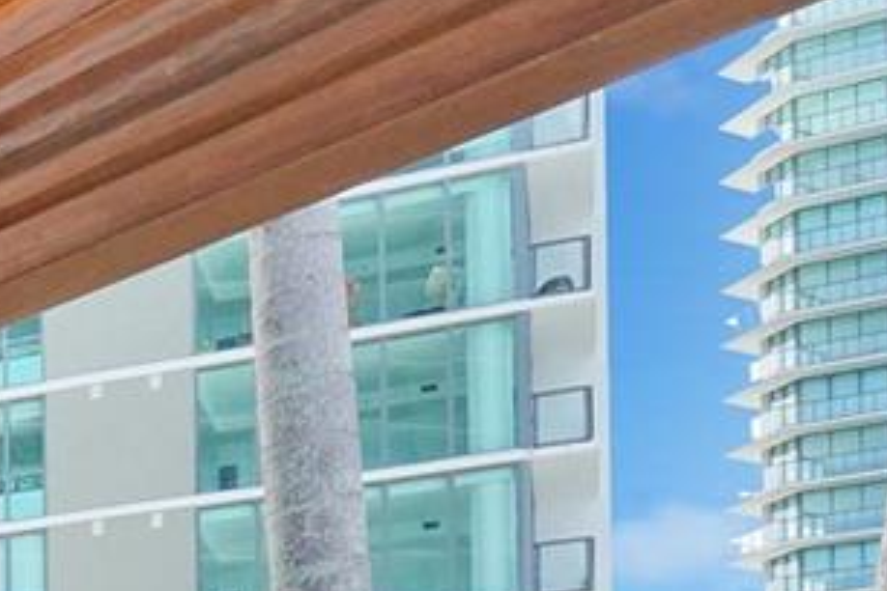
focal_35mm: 89
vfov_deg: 13.4
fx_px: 2193
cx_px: -1020
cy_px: 1156
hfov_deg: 16.1
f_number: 13
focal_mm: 17
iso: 500
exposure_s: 1/200
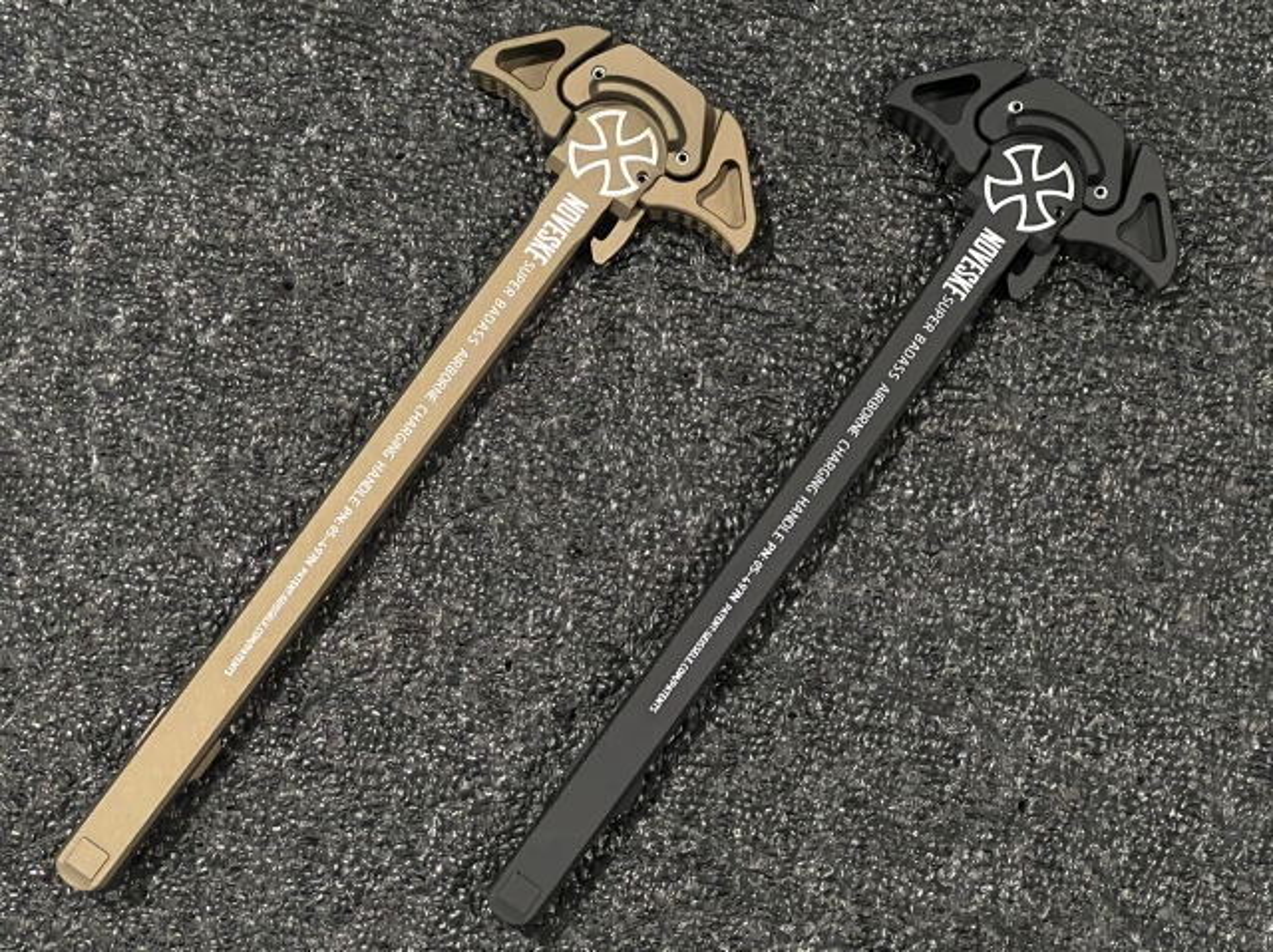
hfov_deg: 25.4
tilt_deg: -85.8
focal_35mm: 77
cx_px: 636
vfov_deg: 19.1
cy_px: 476
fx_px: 2830
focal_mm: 9
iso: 1000
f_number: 2.8
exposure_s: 1/25
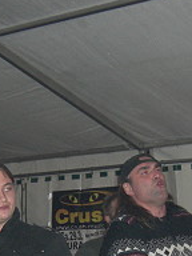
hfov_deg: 13.2
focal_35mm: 112
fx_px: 828
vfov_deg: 17.2
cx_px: 102
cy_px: 255
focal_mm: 7.9
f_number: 2.8
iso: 200
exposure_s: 1/60
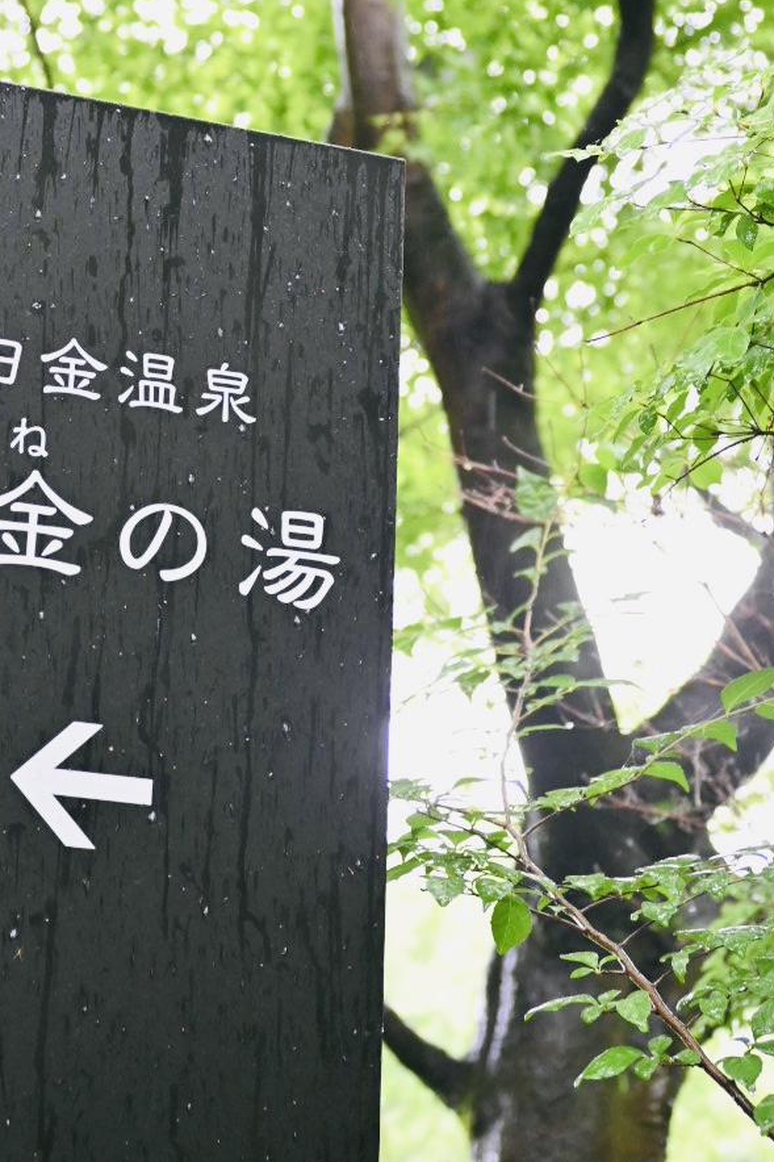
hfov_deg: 17.6
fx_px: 2484
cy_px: 331
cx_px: 194
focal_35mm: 77
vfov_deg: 26.1
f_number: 2.8
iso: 1100
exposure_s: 1/125
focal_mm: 28
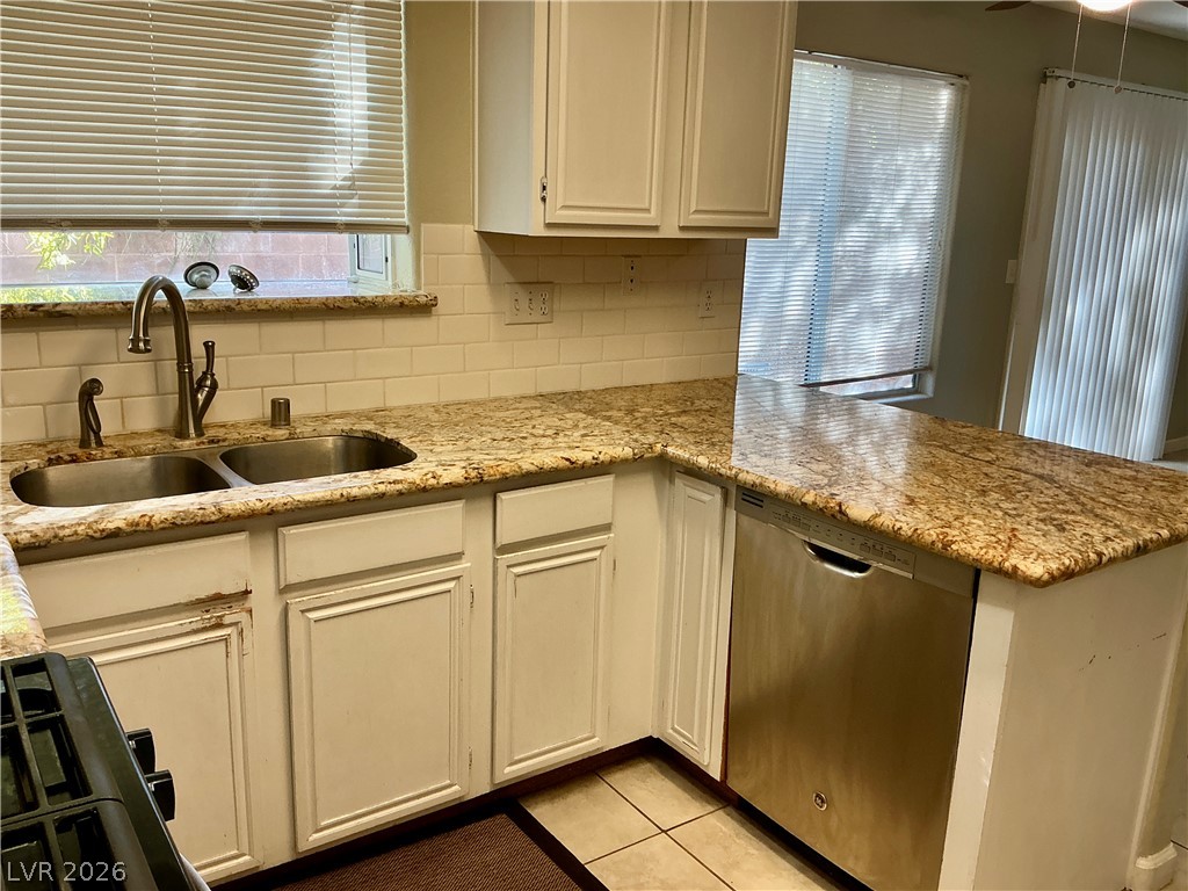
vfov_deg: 48.2
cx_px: 594
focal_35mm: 29
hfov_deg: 61.7
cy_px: 446
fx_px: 995
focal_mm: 3
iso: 64
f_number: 1.8
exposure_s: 1/60
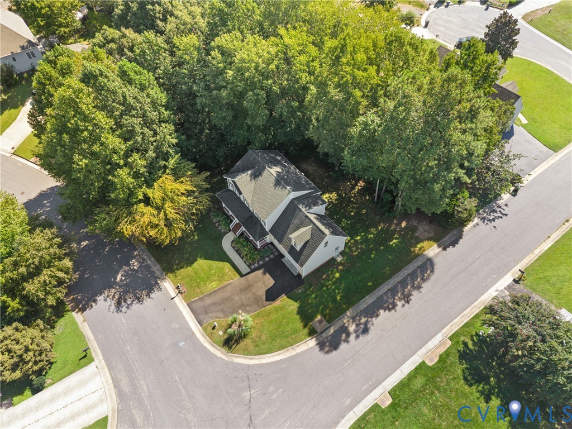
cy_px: 214
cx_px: 286
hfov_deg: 71.6
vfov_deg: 56.8
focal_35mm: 24
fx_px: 397
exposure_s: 1/640
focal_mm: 8.67
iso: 100
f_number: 1.8
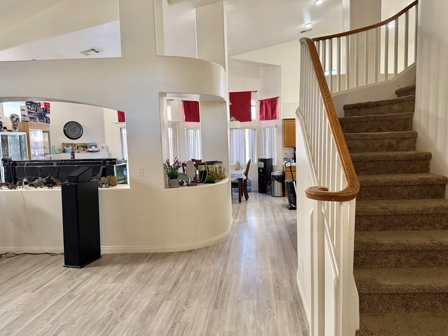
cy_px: 177
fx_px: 337
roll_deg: +1.8
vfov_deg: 53.0
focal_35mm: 26
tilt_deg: -6.2
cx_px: 238
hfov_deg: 67.2
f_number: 1.78
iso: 320
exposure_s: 1/120
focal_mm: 6.76
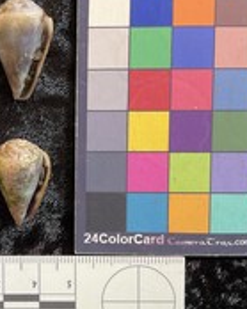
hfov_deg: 25.6
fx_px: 521
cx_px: 11
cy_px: 155
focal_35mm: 57
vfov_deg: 33.0
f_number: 1.8
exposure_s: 1/50
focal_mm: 3
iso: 40
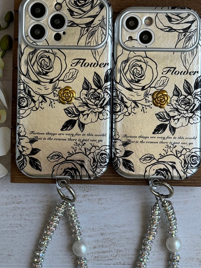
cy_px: 126
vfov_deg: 27.0
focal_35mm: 72
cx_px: 96
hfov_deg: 20.4
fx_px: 557
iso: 64
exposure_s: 1/980
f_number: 1.78
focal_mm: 6.76
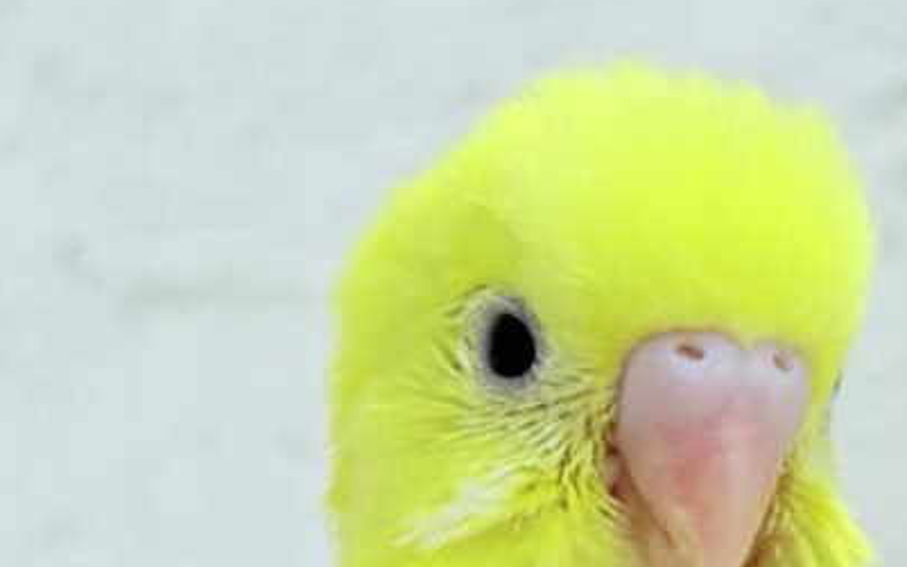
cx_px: 758
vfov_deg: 7.8
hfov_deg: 12.6
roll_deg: +1.0
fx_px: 4080
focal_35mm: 165
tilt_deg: +5.6
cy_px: 770
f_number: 1.6
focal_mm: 5.96
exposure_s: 1/100
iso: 64
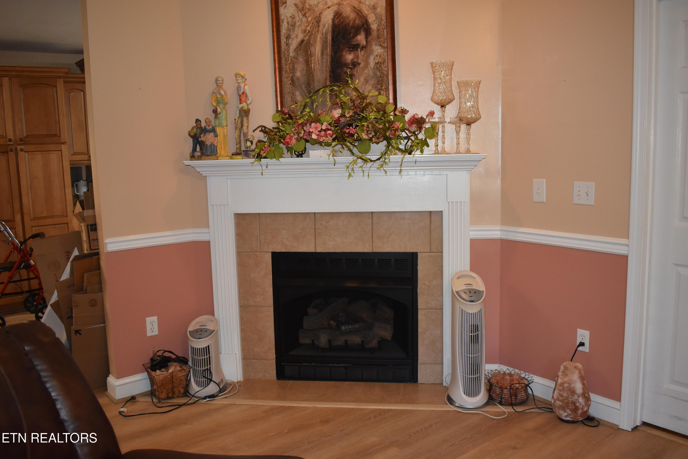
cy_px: 230
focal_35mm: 30
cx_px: 344
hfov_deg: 61.9
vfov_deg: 43.6
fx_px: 573
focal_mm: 20
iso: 900
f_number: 3.8
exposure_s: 1/125
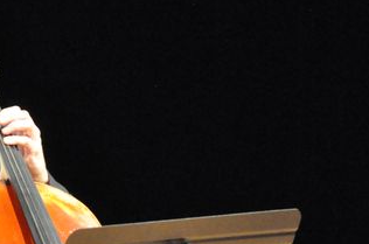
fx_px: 4082
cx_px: 106
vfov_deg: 3.4
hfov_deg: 5.2
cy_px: 211
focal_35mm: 399
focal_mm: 105
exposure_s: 1/50
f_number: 5.6
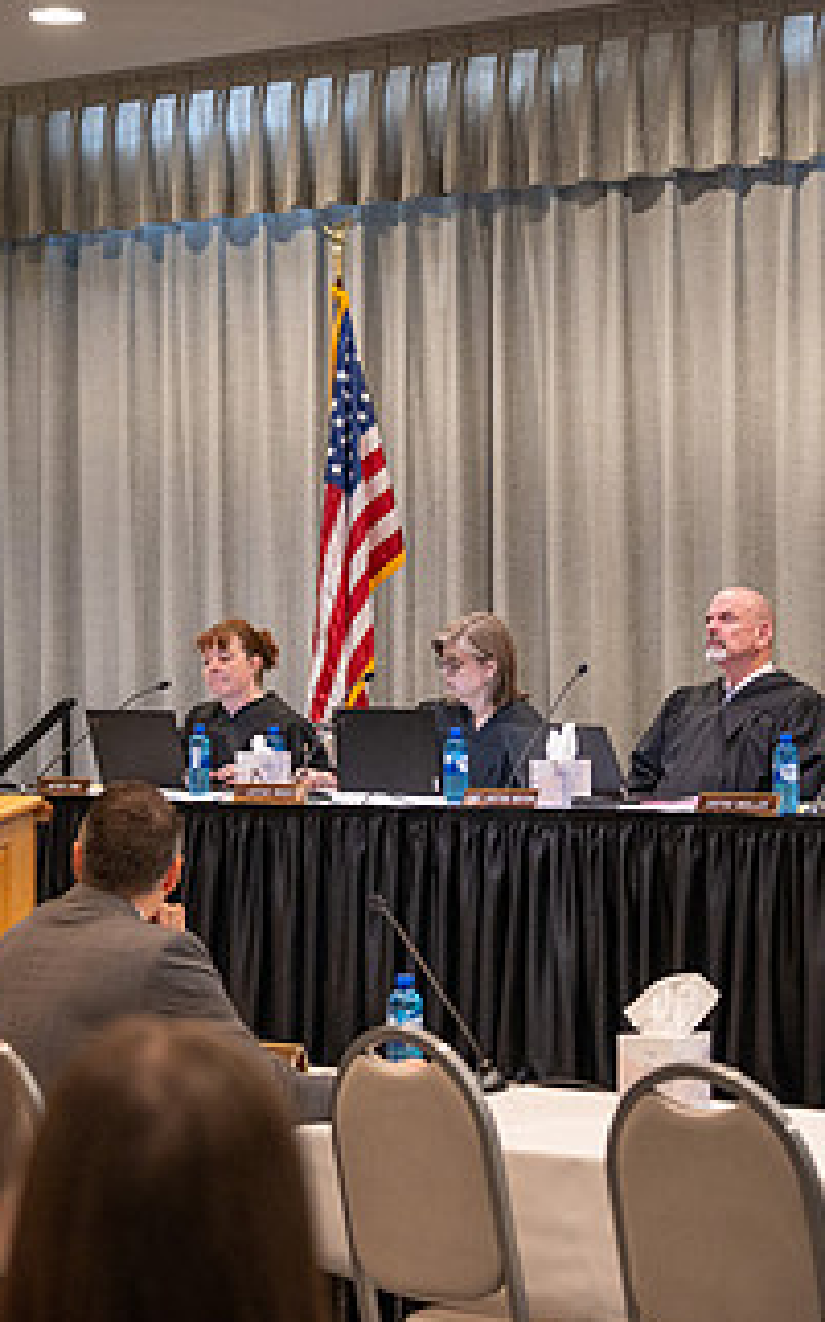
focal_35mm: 102
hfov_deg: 12.8
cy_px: 614
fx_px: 3673
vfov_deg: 20.4
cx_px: 475
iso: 2000
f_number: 2.8
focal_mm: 53
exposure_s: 1/200
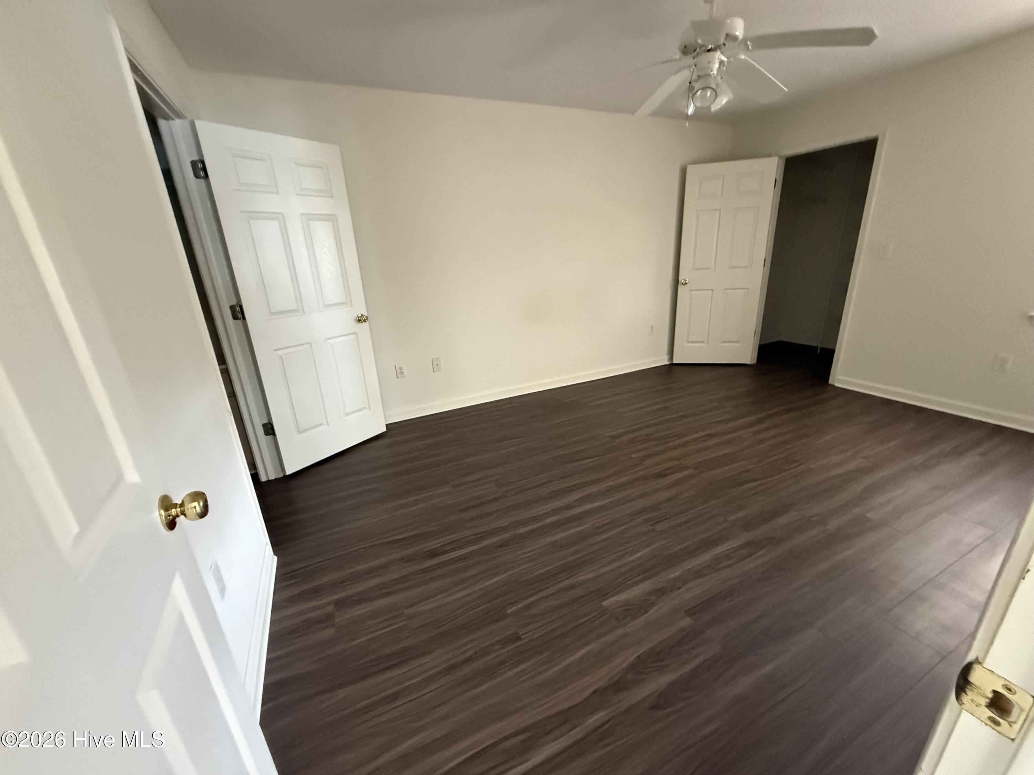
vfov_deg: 85.7
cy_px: 388
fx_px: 418
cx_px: 517
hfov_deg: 102.1
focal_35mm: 14
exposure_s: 1/60
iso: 1250
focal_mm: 2.22
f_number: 2.2
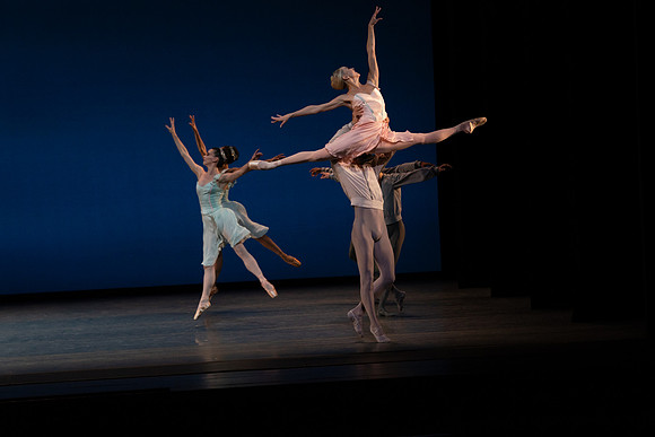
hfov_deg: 15.2
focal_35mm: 135
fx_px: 2457
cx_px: 328
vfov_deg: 10.2
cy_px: 218
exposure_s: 1/500
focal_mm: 135
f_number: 8
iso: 3200
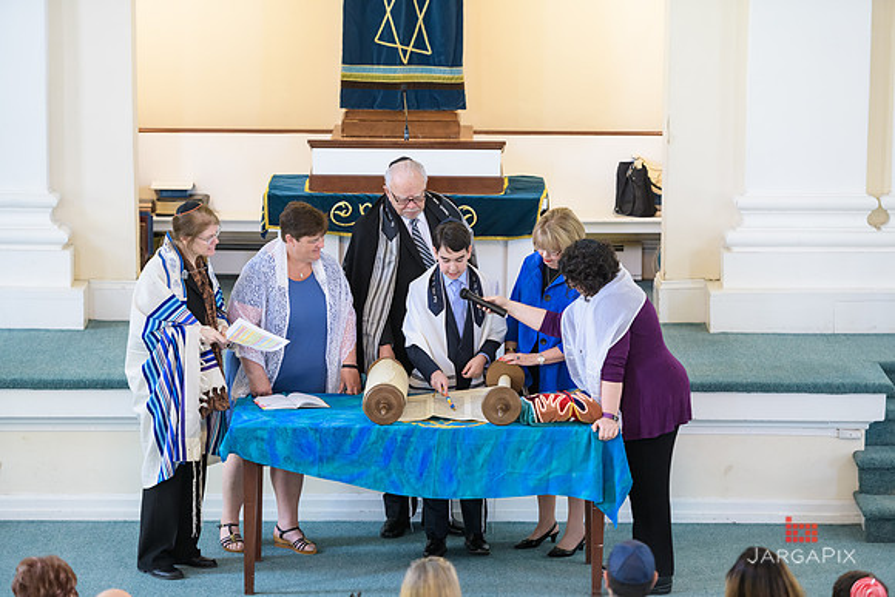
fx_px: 3357
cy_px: 298
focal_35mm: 135
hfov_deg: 15.2
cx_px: 448
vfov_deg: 10.2
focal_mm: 135
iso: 1250
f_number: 3.2
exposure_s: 1/125
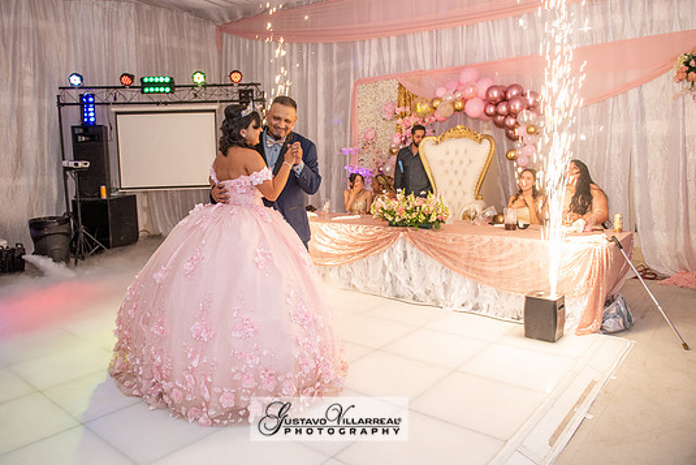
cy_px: 217
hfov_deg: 69.3
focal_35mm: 26
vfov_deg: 49.5
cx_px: 329
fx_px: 503
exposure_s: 1/160
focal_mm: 24
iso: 1250
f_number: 3.5
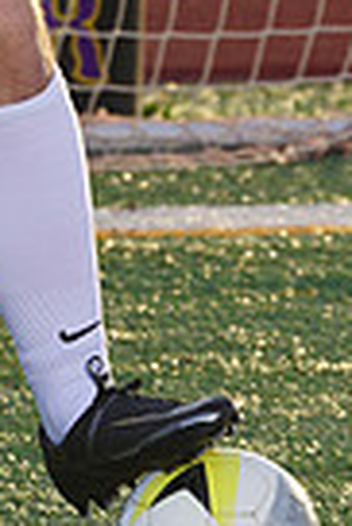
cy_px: -135
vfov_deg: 2.1
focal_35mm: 989
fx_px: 14467
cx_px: -269
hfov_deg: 1.4
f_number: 8
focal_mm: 232
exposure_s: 1/200
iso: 100
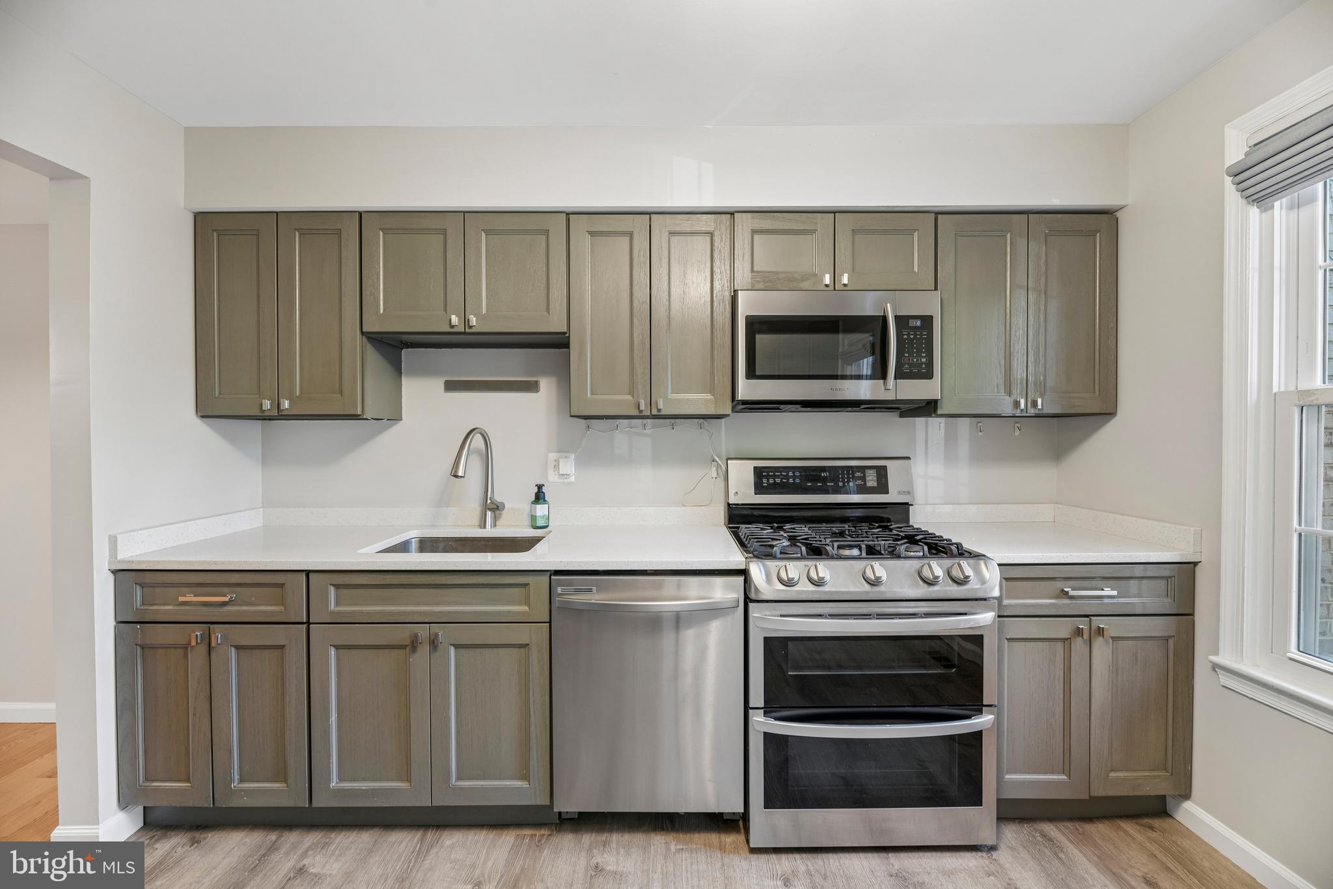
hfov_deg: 104.3
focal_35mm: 14
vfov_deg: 81.2
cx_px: 666
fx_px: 518
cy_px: 444
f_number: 8
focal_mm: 14
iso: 400
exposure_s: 1/5
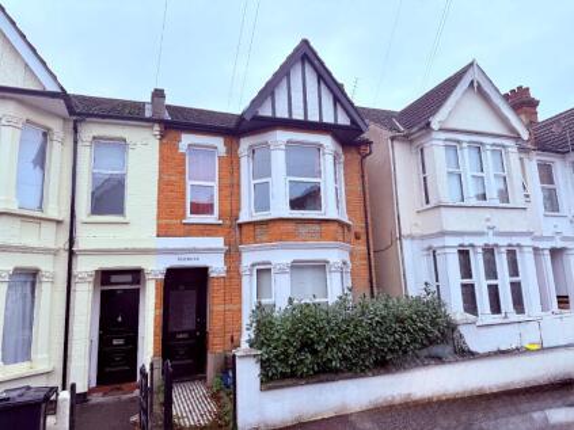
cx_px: 287
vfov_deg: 56.8
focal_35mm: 24
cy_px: 215
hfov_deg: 71.6
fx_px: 398
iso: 80
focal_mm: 6.76
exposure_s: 1/931
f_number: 1.78
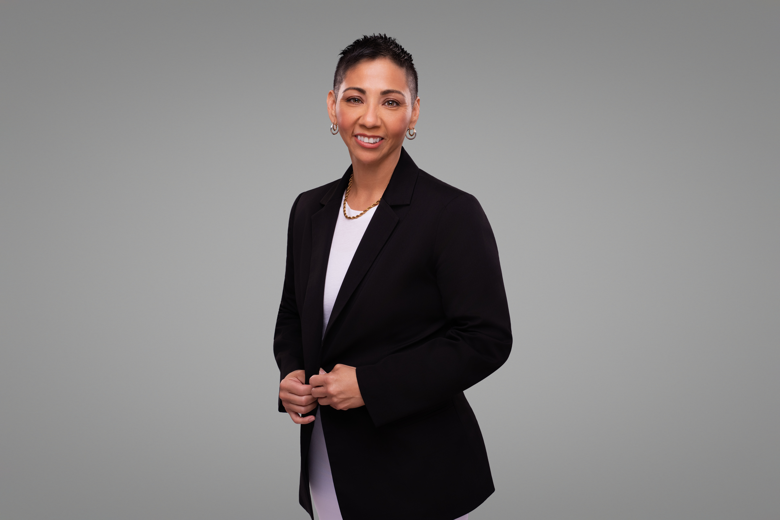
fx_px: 1083
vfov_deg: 27.0
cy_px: 260
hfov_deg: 39.6
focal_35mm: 50
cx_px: 390
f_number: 5
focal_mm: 50
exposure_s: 1/160
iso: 125
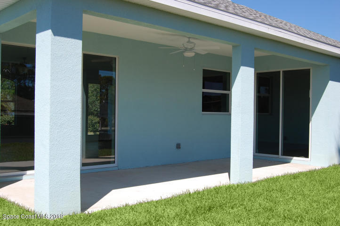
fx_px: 368
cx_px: 170
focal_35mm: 39
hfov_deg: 49.6
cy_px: 113
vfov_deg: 34.1
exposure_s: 1/400
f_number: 10
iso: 200
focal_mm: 26
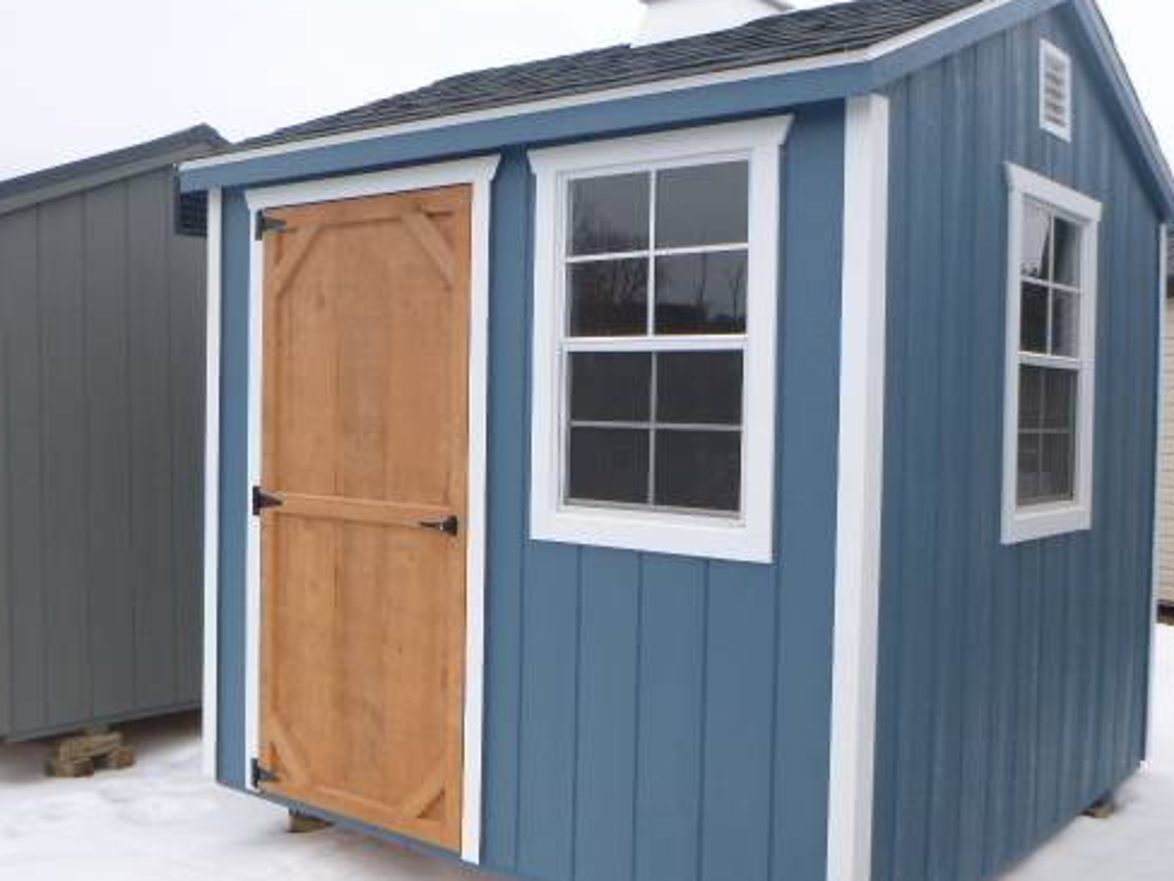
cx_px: 594
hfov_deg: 49.0
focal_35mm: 38
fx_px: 1289
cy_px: 433
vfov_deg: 37.7
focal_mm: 5.2
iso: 100
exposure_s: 1/160
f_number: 4.1
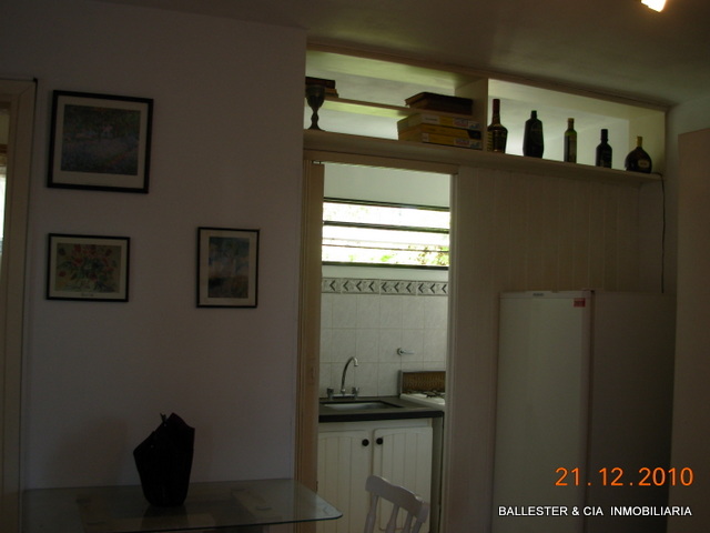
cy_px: 266
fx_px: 779
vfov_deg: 37.7
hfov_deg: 49.0
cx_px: 355
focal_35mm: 38
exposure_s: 1/32
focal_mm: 6.3
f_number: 2.9
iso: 50
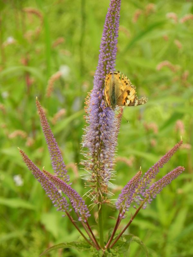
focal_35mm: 291
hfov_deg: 5.1
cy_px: 128
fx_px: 2163
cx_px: 96
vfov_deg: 6.8
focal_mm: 51.8
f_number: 5.6
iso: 160
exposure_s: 1/320
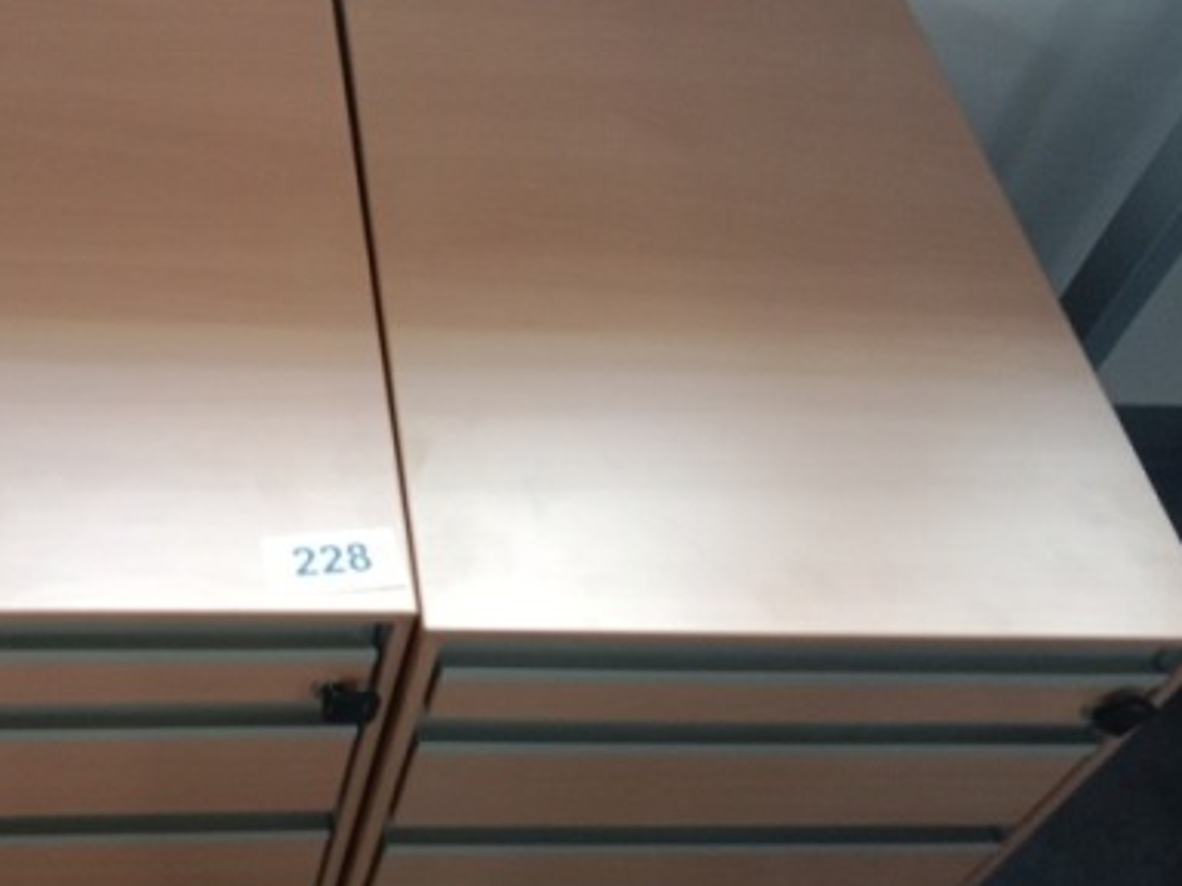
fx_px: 1537
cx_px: 308
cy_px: 495
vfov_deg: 32.1
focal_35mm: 45
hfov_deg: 41.0
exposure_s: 1/20
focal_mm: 3.65
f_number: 2.2
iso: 716
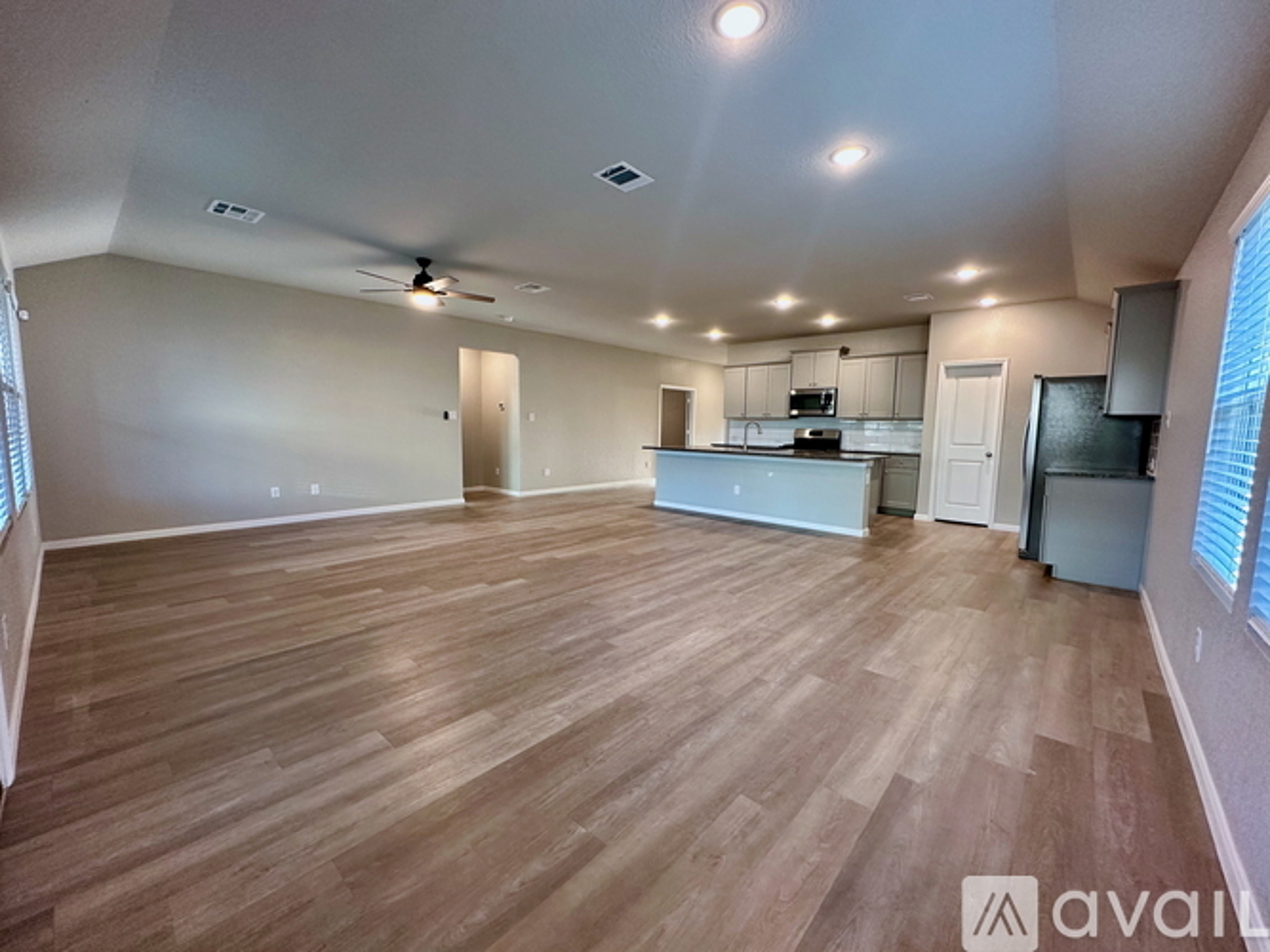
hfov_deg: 102.1
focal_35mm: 14
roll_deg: -1.4
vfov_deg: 85.7
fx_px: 514
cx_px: 635
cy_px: 476
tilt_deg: -4.7
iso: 200
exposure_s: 1/60
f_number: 2.2
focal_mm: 2.22
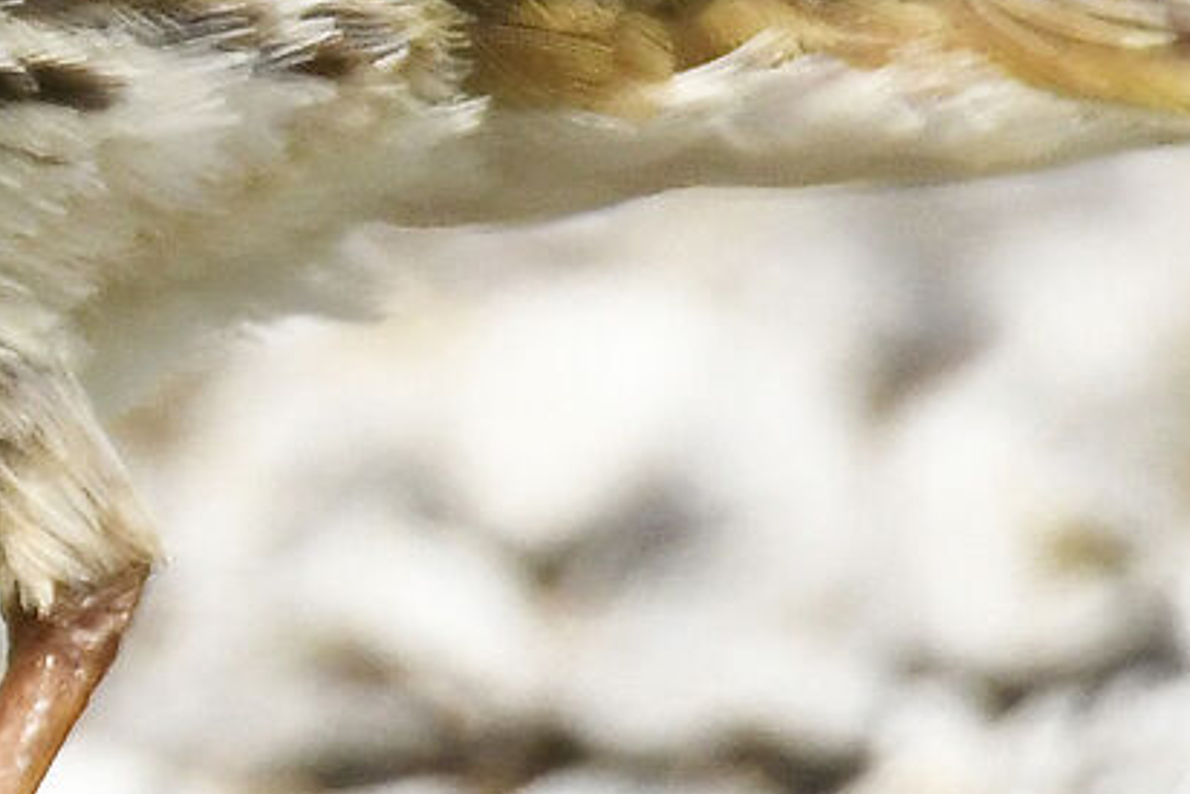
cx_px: -1277
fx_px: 115629
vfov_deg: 0.4
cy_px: -736
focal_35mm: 3497
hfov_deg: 0.6
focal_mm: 600
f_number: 7.1
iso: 1000
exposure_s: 1/3200
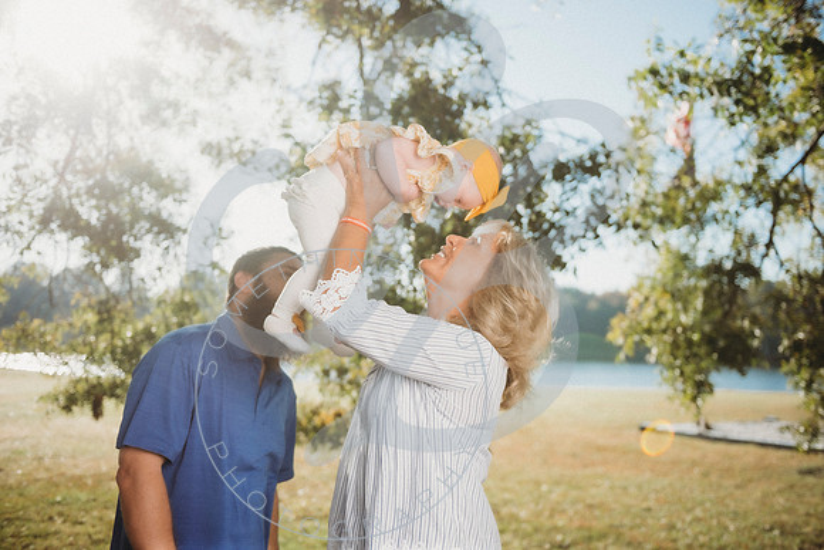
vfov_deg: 37.7
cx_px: 413
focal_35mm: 35
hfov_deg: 54.2
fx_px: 805
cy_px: 275
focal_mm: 35
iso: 100
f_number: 2.8
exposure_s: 1/1000
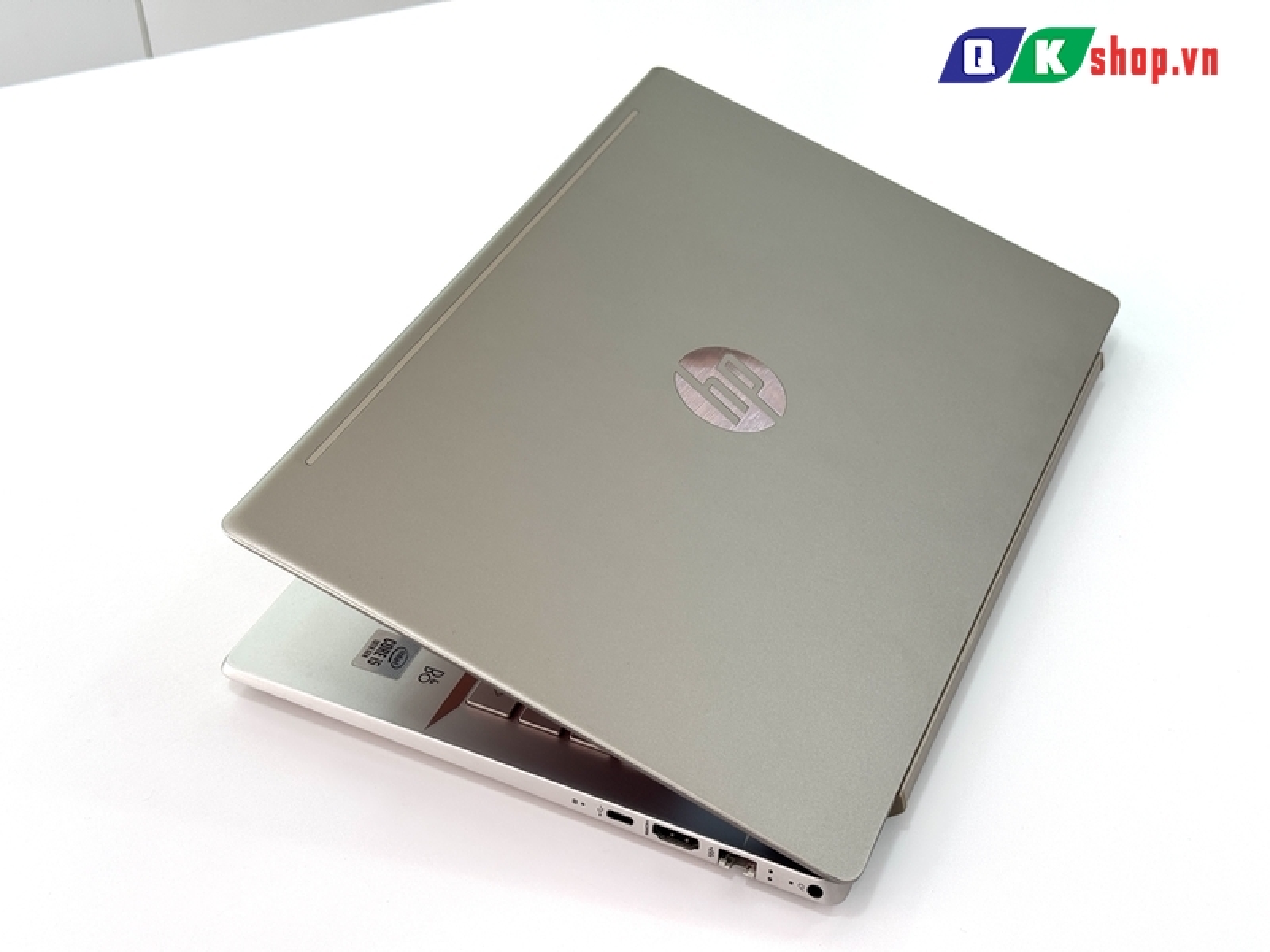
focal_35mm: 48
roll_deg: +2.0
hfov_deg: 39.7
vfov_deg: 30.3
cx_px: 635
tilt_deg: -40.9
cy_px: 476
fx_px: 1761
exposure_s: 1/249
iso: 64
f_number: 1.78
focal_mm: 6.76
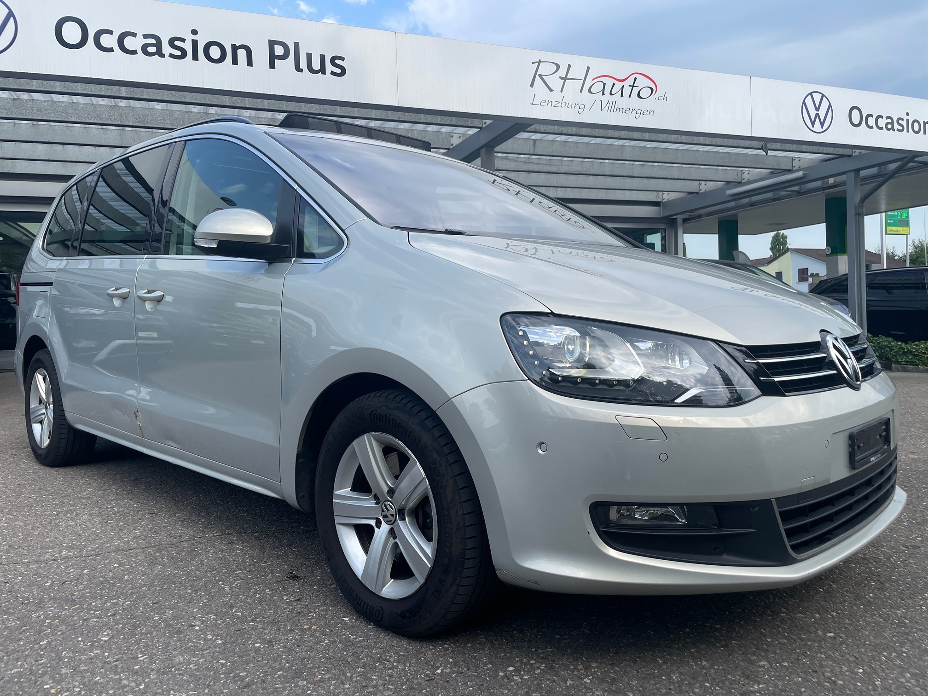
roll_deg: +2.5
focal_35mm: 26
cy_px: 348
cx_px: 464
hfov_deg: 67.3
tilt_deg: -0.1
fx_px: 697
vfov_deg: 53.1
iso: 32
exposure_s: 1/1319
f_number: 1.6
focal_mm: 4.2
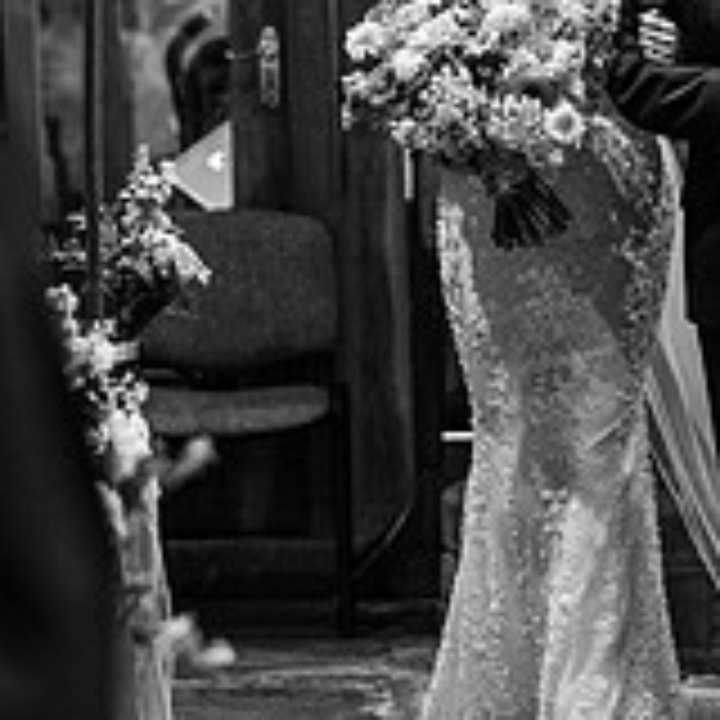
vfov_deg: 6.7
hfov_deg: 6.7
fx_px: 6142
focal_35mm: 261
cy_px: 72
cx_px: 212
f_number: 1.8
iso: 450
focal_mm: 85
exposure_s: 1/200
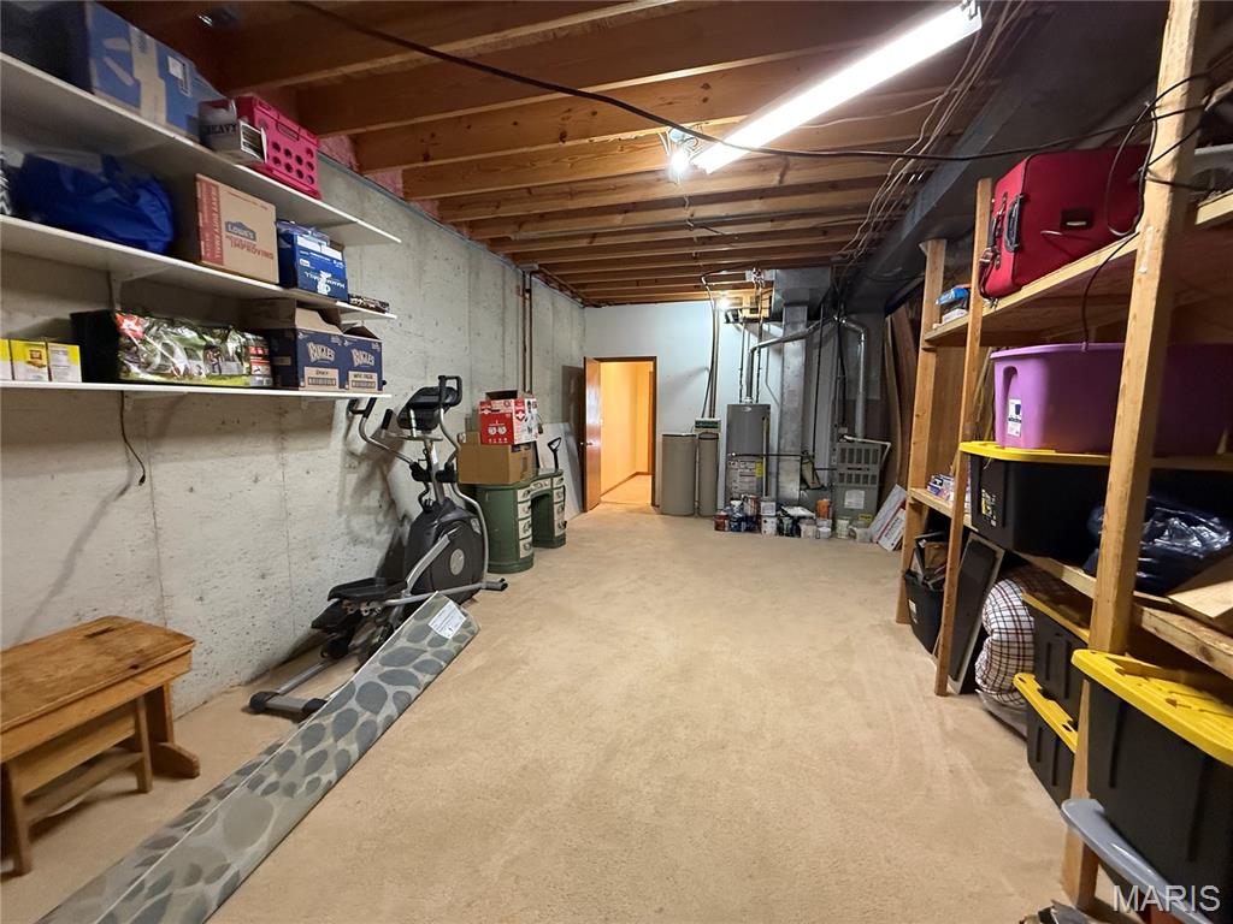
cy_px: 462
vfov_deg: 85.7
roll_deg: -0.1
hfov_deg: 102.1
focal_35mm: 14
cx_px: 616
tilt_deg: -5.9
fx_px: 499
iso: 640
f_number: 2.2
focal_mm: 2.22
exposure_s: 1/60
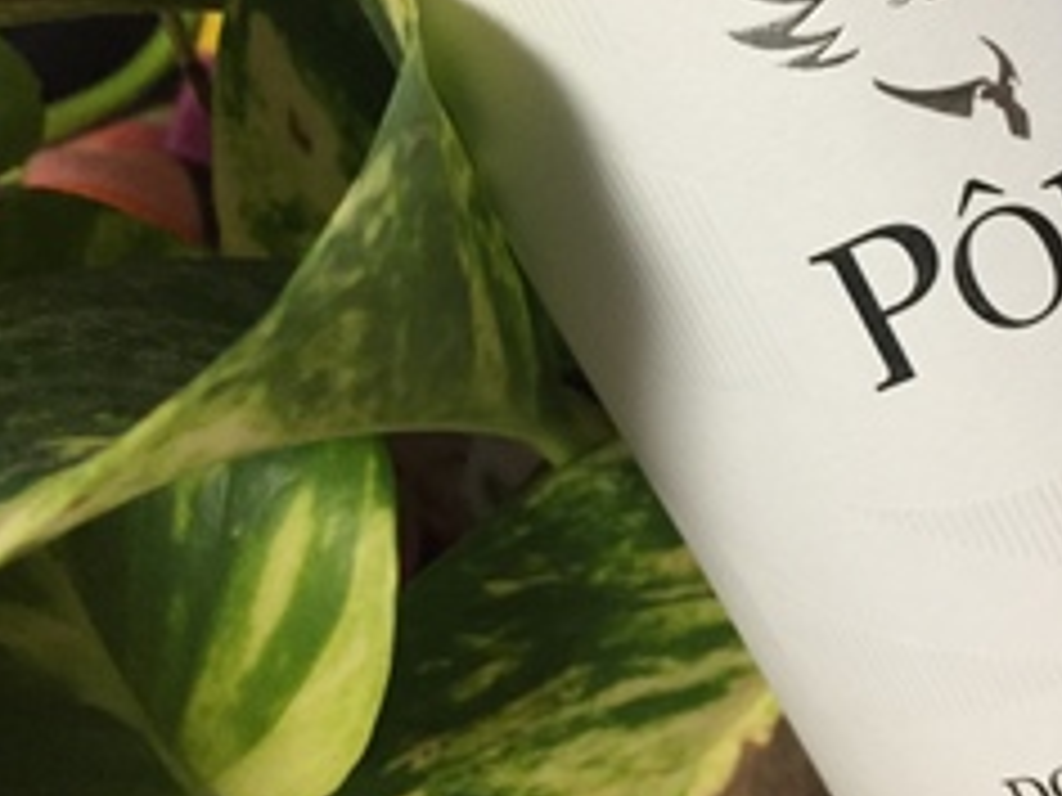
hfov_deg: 32.1
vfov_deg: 24.7
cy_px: 265
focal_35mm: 59
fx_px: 1810
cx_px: 788
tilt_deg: -49.9
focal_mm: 4.15
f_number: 2.2
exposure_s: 1/33
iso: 250
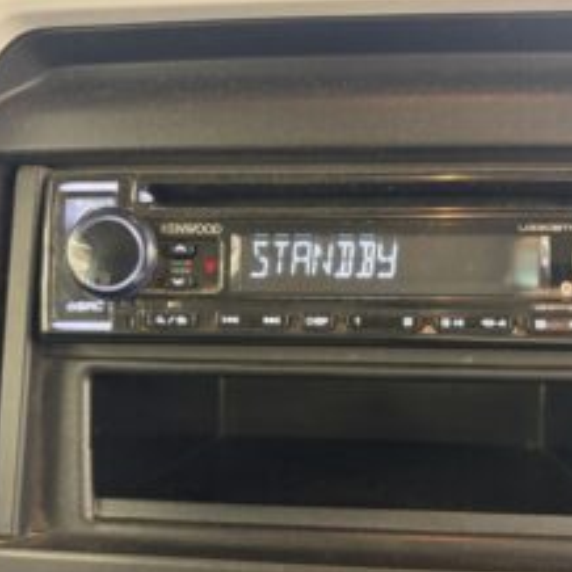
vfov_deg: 44.9
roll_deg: +2.3
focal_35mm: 37
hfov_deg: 44.7
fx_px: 692
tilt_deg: -19.7
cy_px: 300
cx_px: 344
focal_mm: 5.96
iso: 640
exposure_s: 1/33
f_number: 1.6
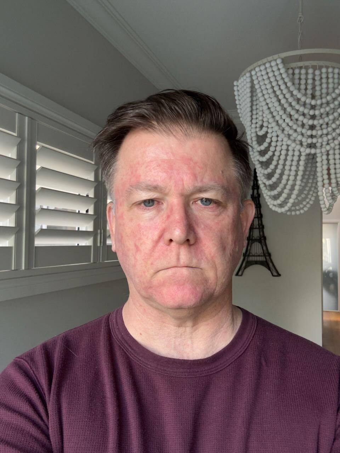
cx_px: 170
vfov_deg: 60.0
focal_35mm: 30
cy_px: 226
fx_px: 393
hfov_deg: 46.8
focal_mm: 2.69
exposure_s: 1/82
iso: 80
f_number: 1.9
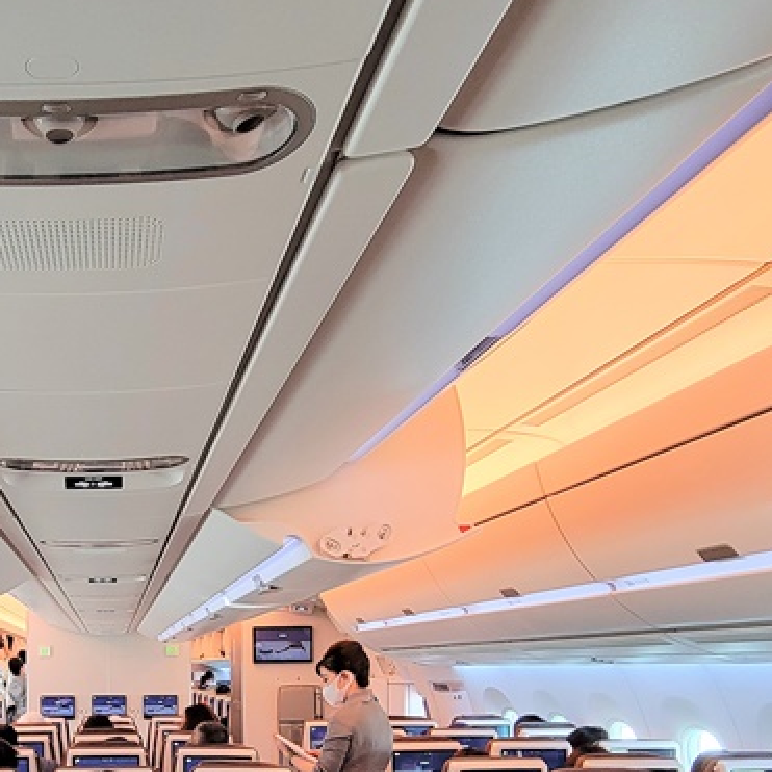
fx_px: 782
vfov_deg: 48.4
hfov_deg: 47.7
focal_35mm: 31
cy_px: 658
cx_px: 92
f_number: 2.2
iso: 320
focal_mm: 2.2
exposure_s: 1/48
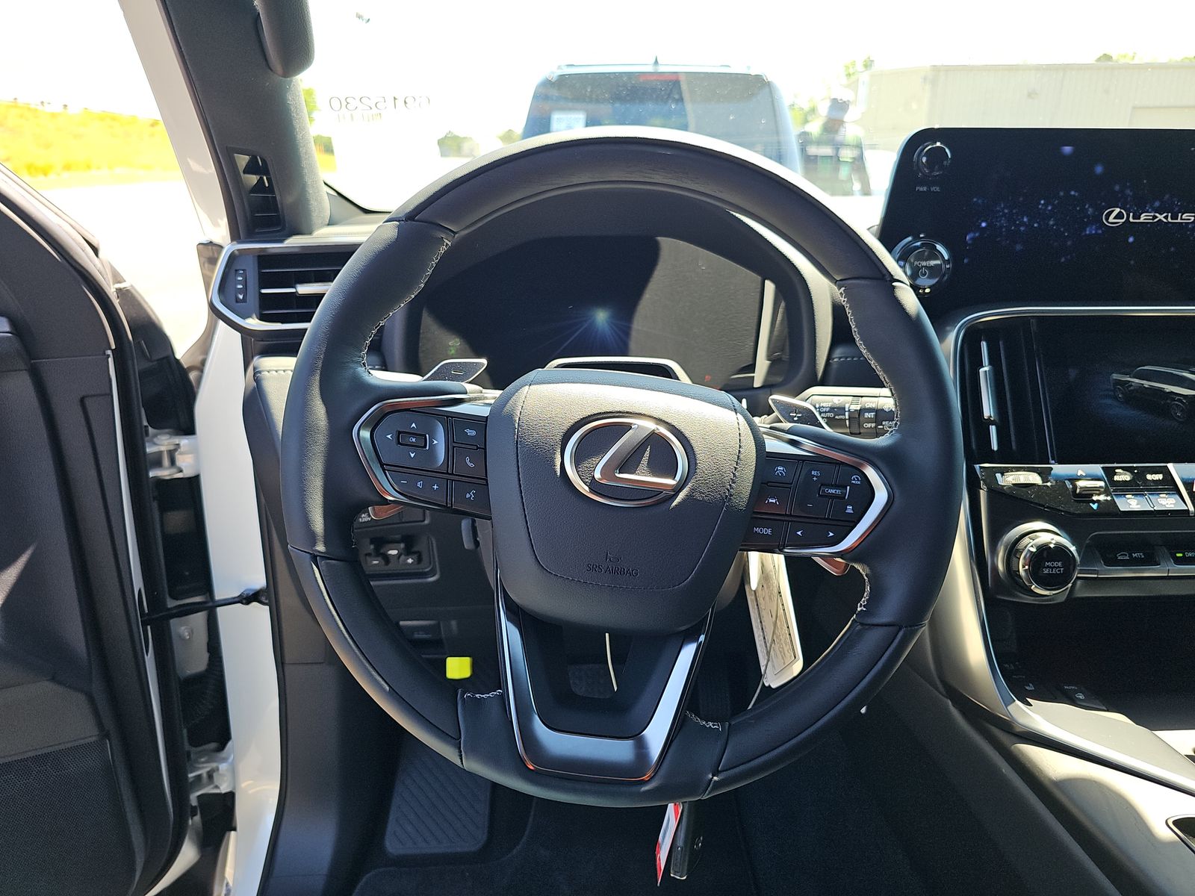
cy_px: 448
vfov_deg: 58.9
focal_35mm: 23
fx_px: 794
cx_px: 598
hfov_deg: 73.9
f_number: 1.7
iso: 61
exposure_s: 1/59
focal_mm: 6.3
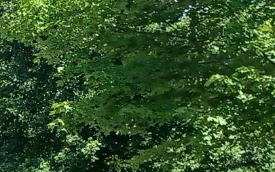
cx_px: -219
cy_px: 251
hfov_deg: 13.9
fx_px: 1004
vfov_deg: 9.5
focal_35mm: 134
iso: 32
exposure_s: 1/251
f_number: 1.8
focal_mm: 4.6
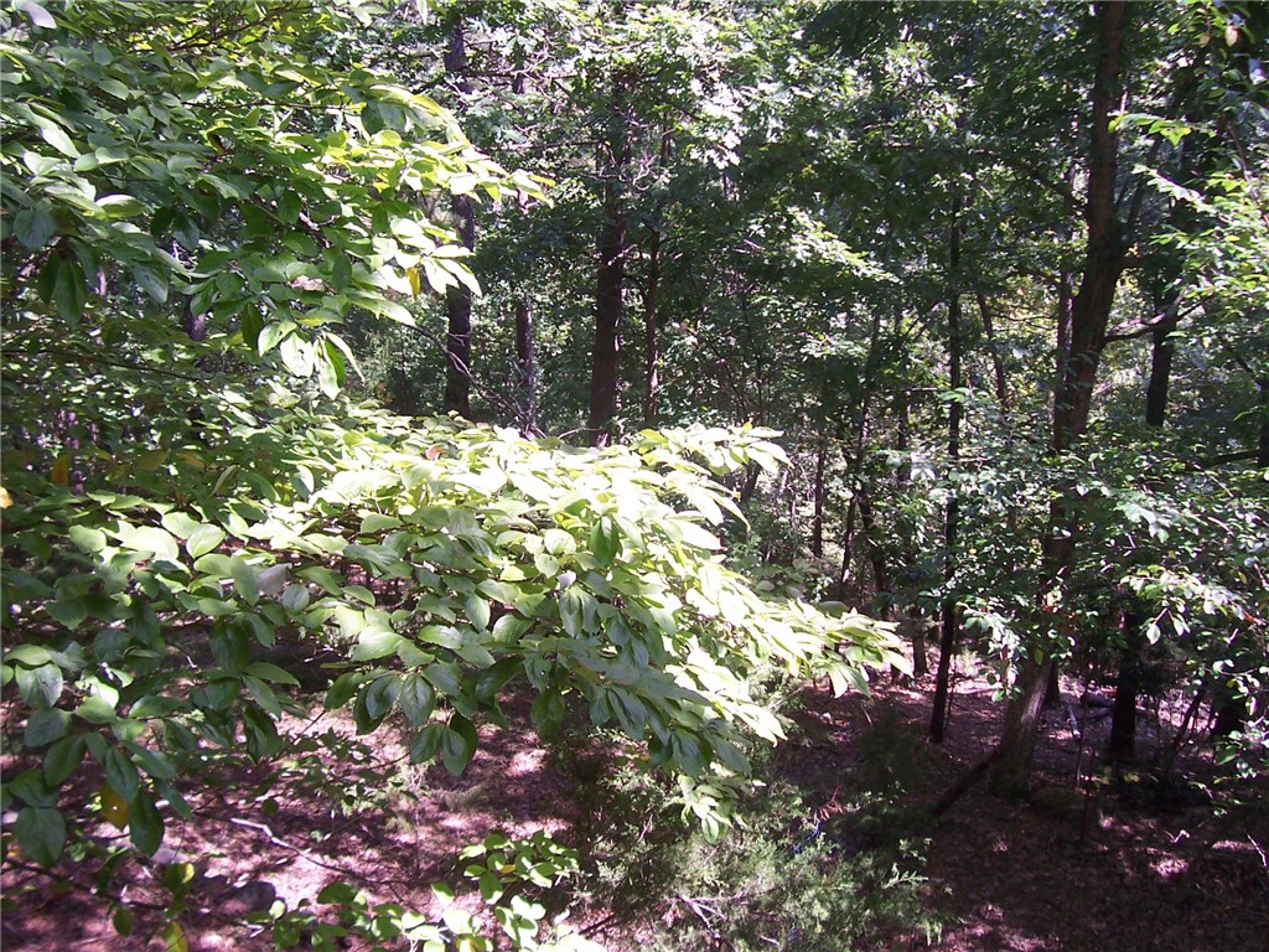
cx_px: 634
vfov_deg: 38.7
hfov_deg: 50.1
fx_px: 1356
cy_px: 476
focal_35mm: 37
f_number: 2.8
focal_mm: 5.6
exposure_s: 1/180
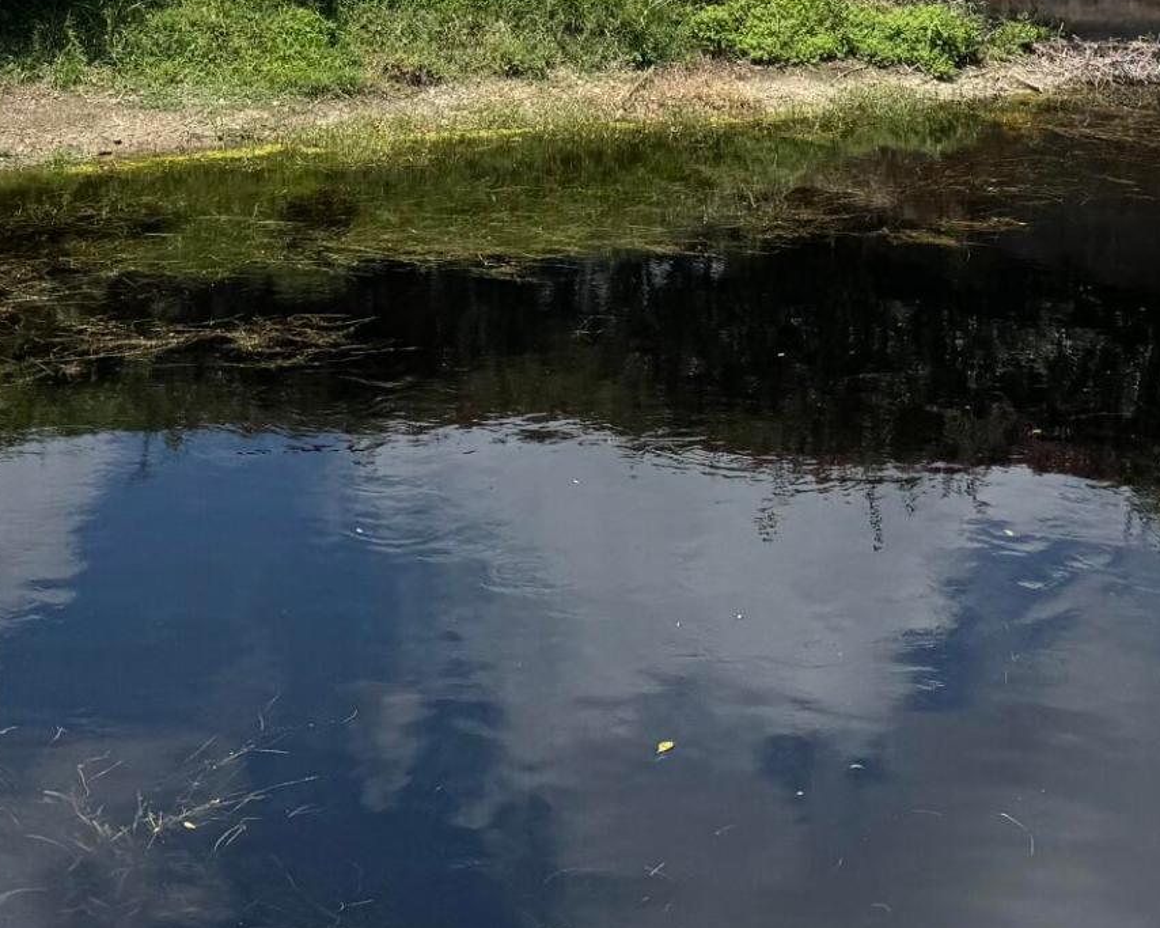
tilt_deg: +0.4
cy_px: -458
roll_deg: -1.4
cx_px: 577
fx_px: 2712
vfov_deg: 17.5
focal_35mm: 79
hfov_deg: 24.1
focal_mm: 6.76
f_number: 1.78
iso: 80
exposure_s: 1/9009
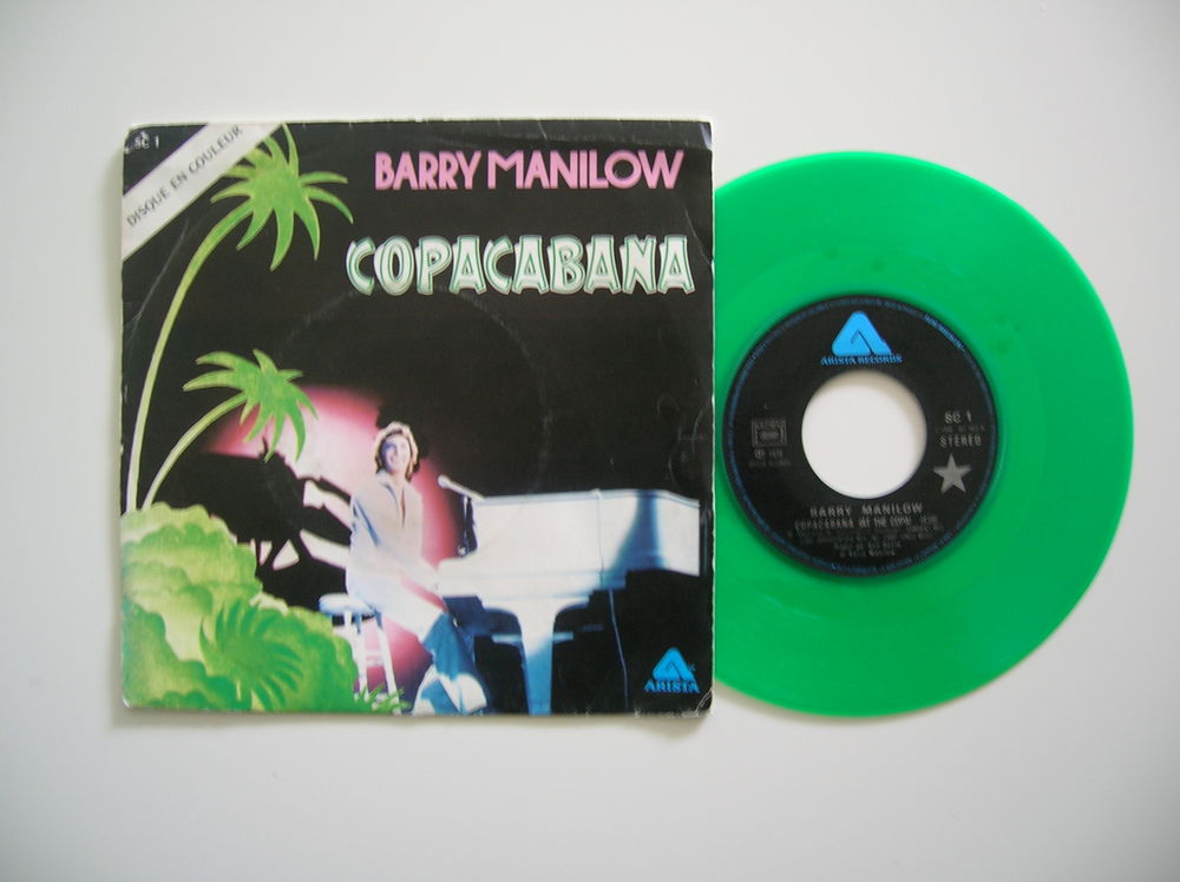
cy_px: 441
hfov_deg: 54.0
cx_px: 590
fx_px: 1158
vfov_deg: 41.7
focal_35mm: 34
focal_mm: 5.7
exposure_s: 1/5.8
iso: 50
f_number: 2.9
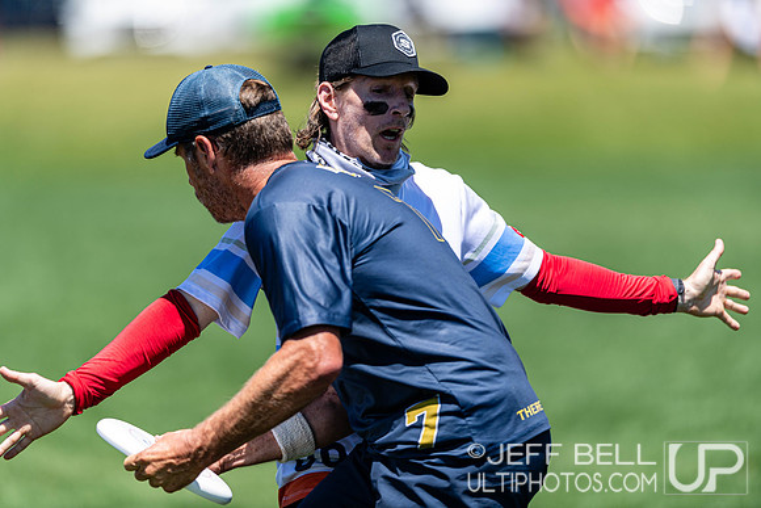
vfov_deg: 3.4
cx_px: 380
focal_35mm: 400
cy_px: 254
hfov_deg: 5.2
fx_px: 8457
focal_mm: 400
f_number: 2.8
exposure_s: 1/1600
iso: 100
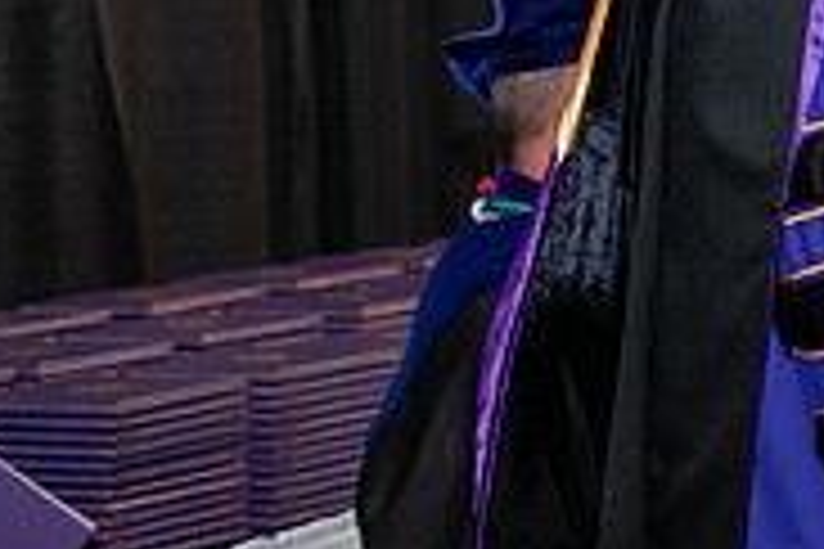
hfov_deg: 9.1
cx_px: 1207
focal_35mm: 222
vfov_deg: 6.2
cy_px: -43
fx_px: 5081
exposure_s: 1/200
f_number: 5
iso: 2500
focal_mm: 70
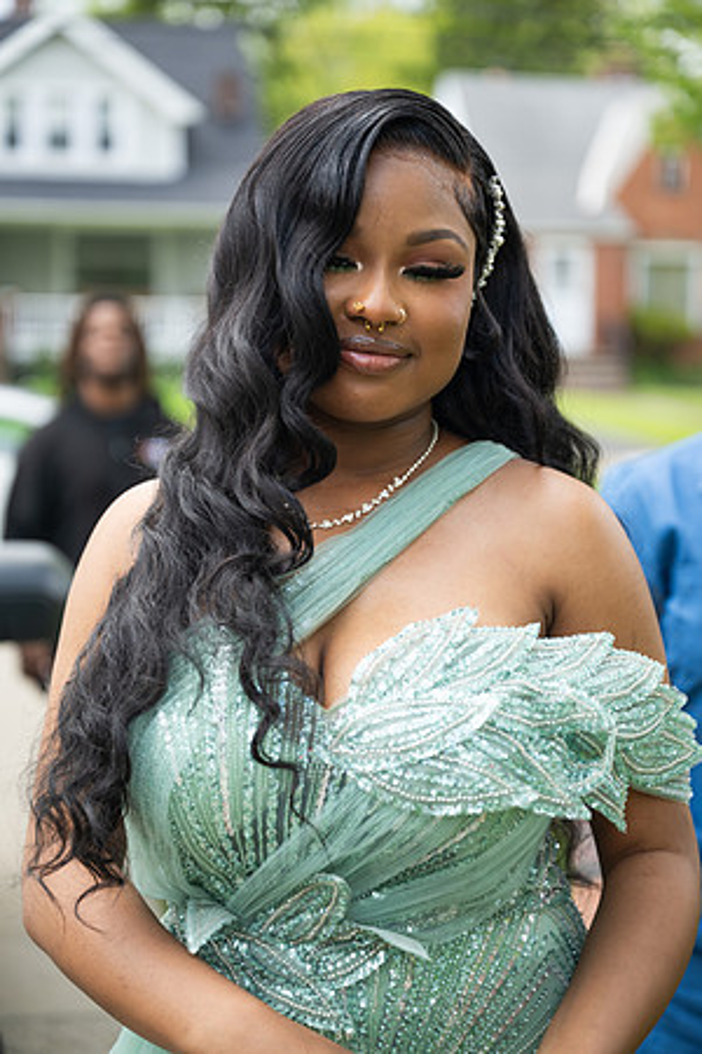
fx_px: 2047
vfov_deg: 28.8
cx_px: 351
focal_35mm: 70
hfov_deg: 19.5
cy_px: 527
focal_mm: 70
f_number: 2.8
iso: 100
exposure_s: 1/320
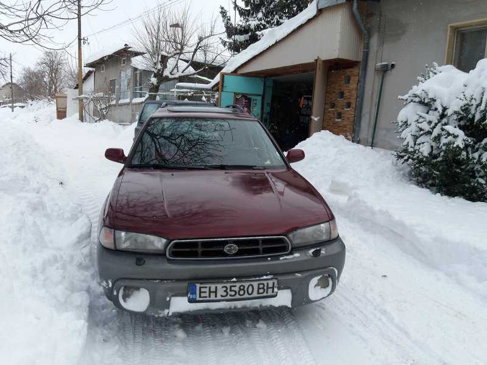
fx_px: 394
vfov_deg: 49.7
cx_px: 244
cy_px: 182
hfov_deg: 63.4
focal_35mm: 28
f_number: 1.9
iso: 64
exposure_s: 1/1873
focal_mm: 3.7
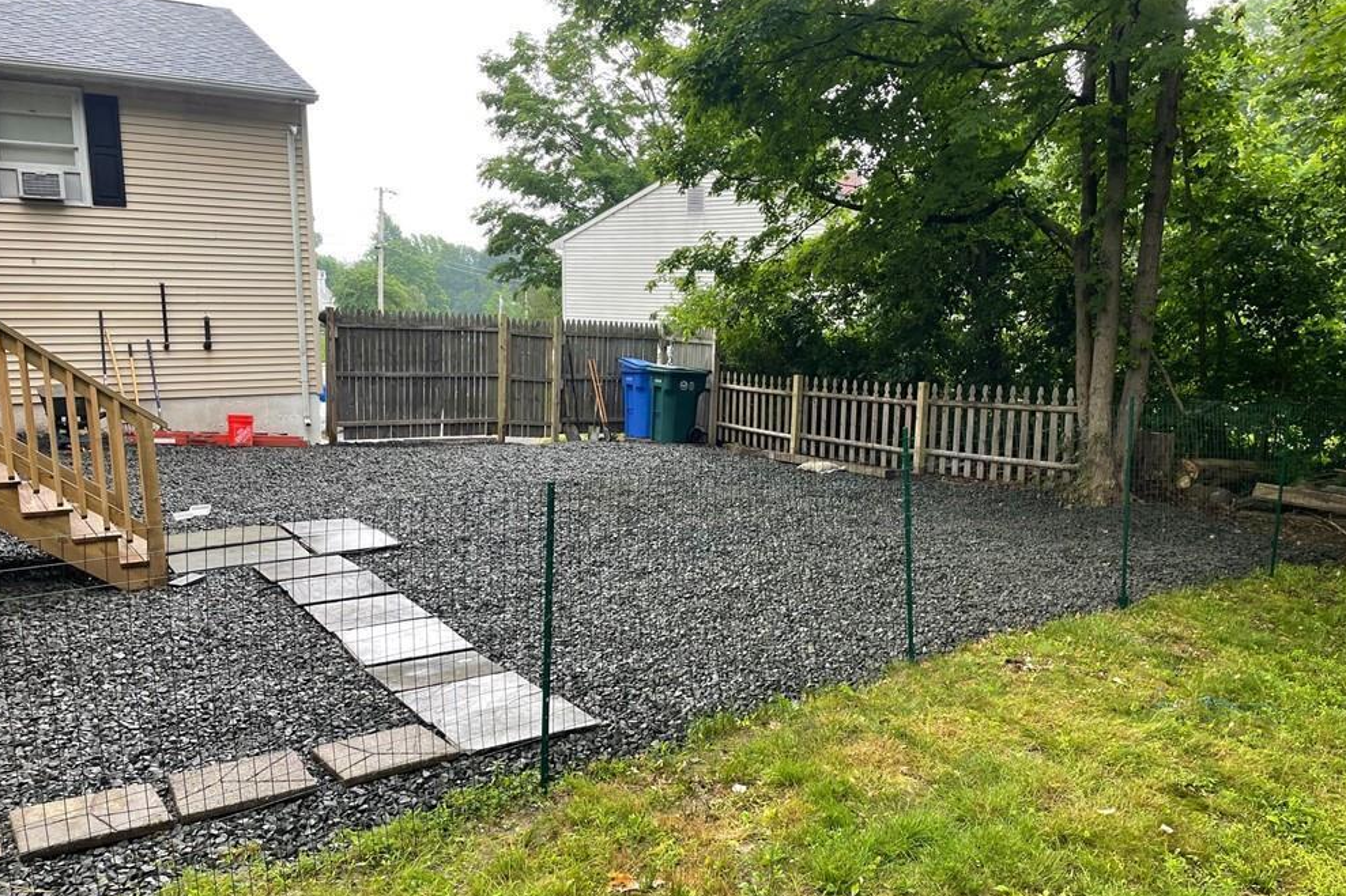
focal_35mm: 28
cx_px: 683
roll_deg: -2.0
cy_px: 513
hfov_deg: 65.5
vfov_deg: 46.3
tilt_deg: -10.9
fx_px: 1047
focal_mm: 4.2
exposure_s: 1/121
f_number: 1.6
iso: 64
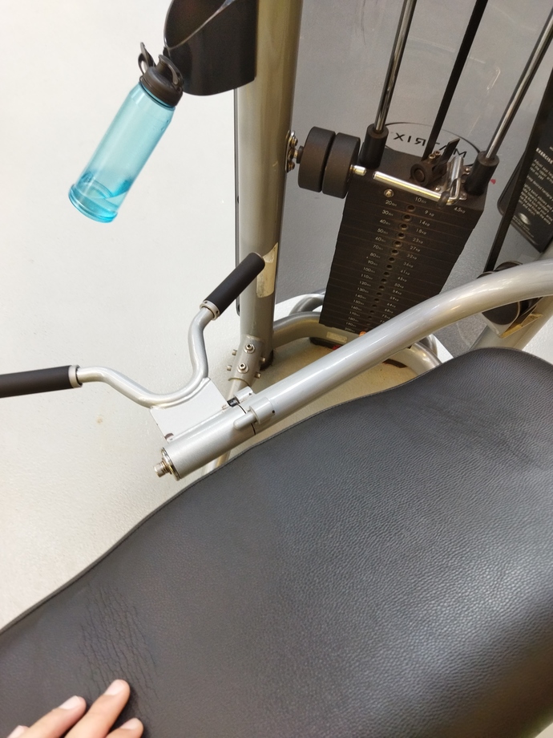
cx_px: 276
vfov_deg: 65.3
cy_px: 369
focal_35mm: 27
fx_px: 575
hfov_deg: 51.4
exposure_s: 1/50
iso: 173
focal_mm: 4.71
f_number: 1.79
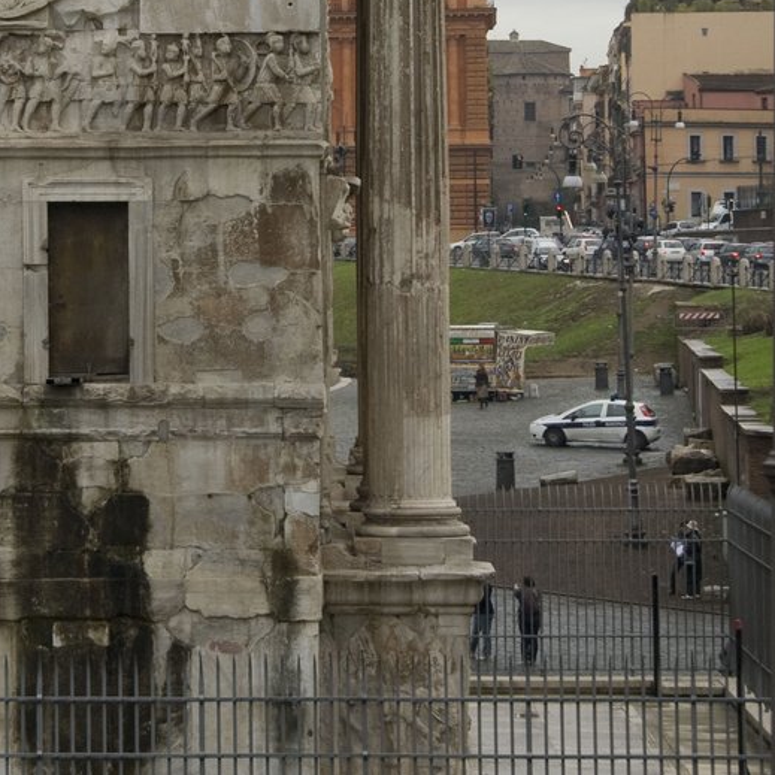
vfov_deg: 10.5
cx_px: 52
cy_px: -28
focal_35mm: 165
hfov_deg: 10.5
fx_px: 4185
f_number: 7.1
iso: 200
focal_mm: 45
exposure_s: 1/200
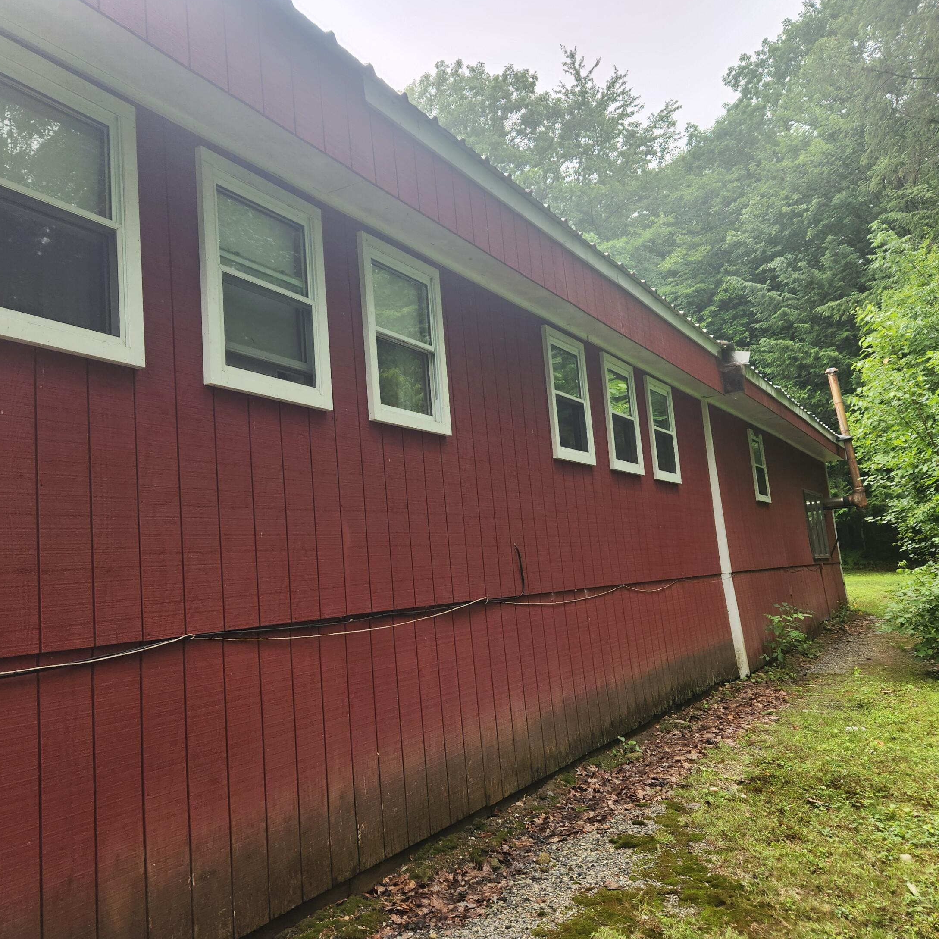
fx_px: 859
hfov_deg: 57.2
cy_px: 459
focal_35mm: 28
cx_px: 429
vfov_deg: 57.3
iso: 64
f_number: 1.8
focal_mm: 5.4
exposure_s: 1/180
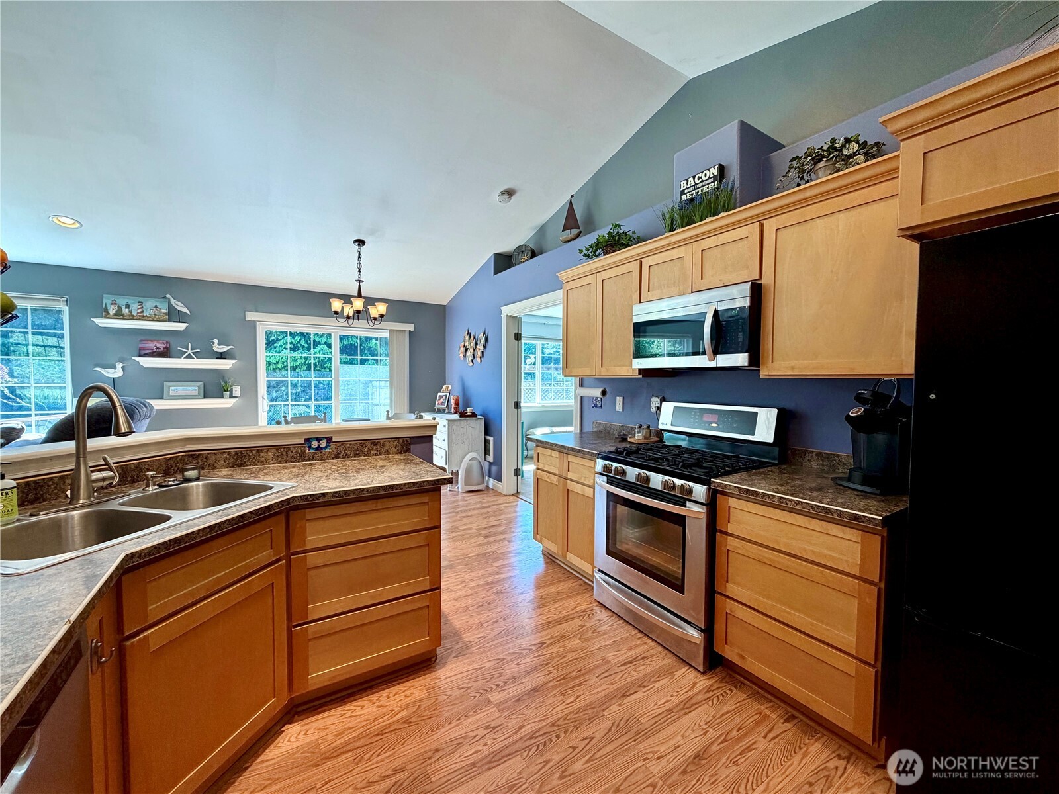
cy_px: 397
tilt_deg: -2.8
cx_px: 530
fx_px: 428
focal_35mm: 14
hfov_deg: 102.1
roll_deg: -0.1
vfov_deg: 85.7
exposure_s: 1/120
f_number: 2.2
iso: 160
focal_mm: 2.22
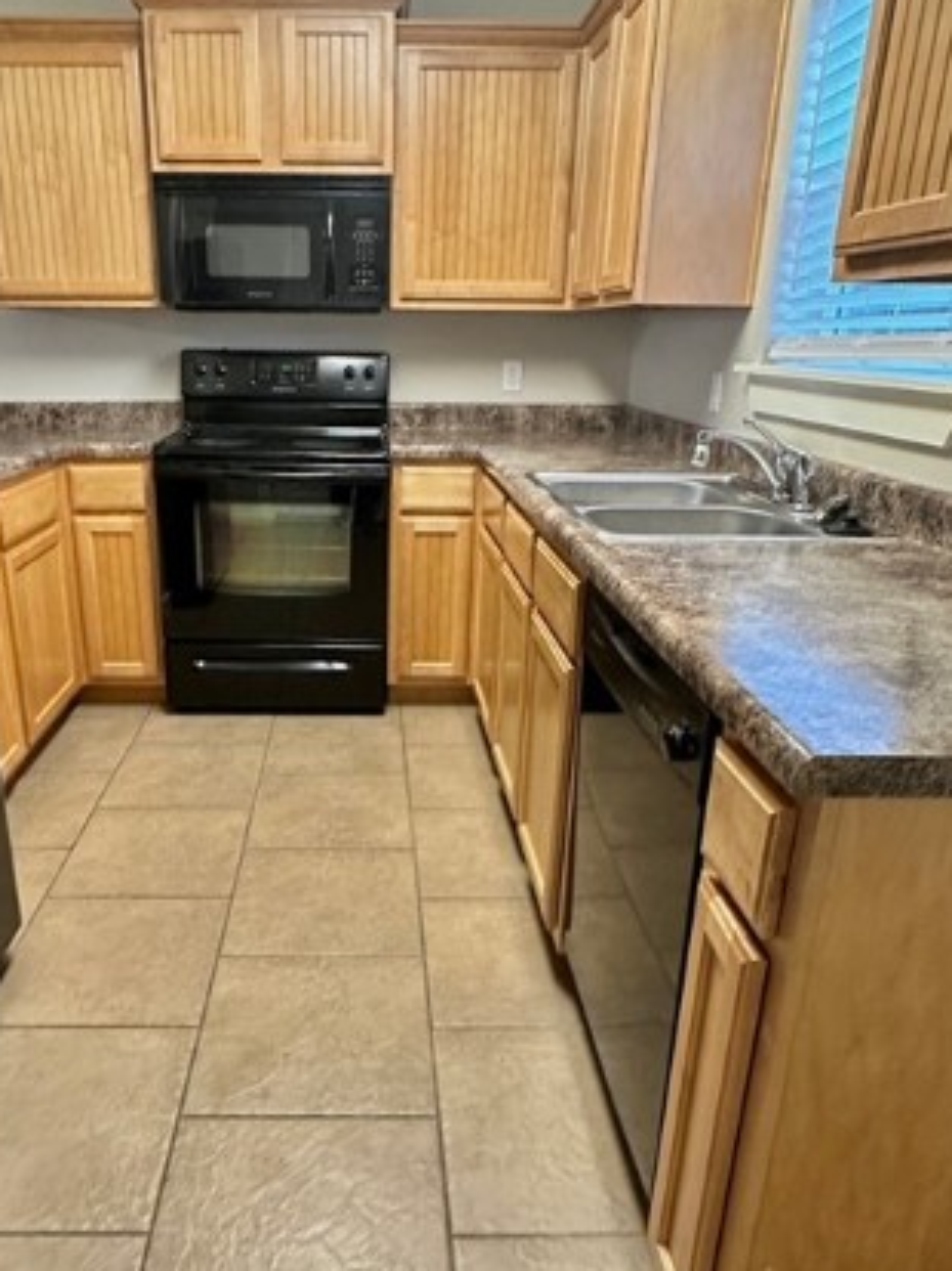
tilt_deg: -19.3
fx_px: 954
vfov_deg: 67.3
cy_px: 666
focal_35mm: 26
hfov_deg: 52.6
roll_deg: -0.2
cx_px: 378
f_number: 2.2
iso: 640
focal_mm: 2.22
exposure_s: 1/60
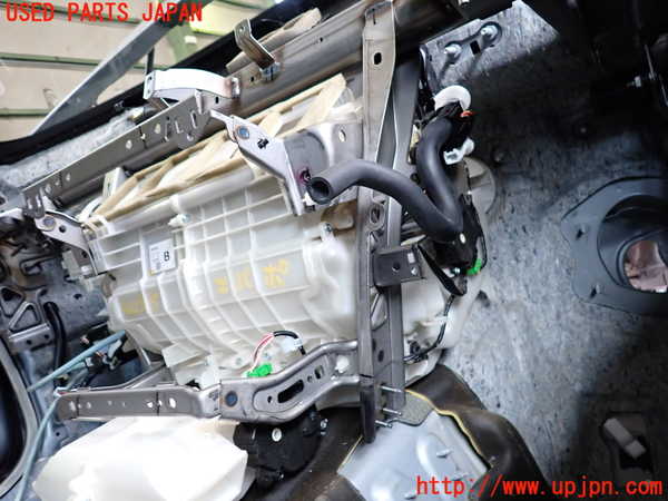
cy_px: 250
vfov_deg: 54.9
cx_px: 334
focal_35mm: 25
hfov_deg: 69.4
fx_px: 482
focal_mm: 4.5
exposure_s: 1/30
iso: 250
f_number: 2
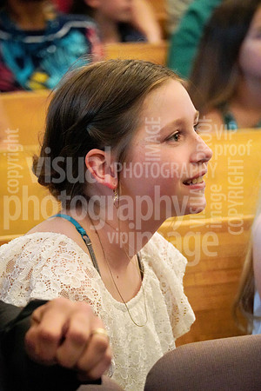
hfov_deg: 6.8
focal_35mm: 202
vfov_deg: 10.2
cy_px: 196
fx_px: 2202
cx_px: 130
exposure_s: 1/125
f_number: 5.6
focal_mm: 135
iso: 8000
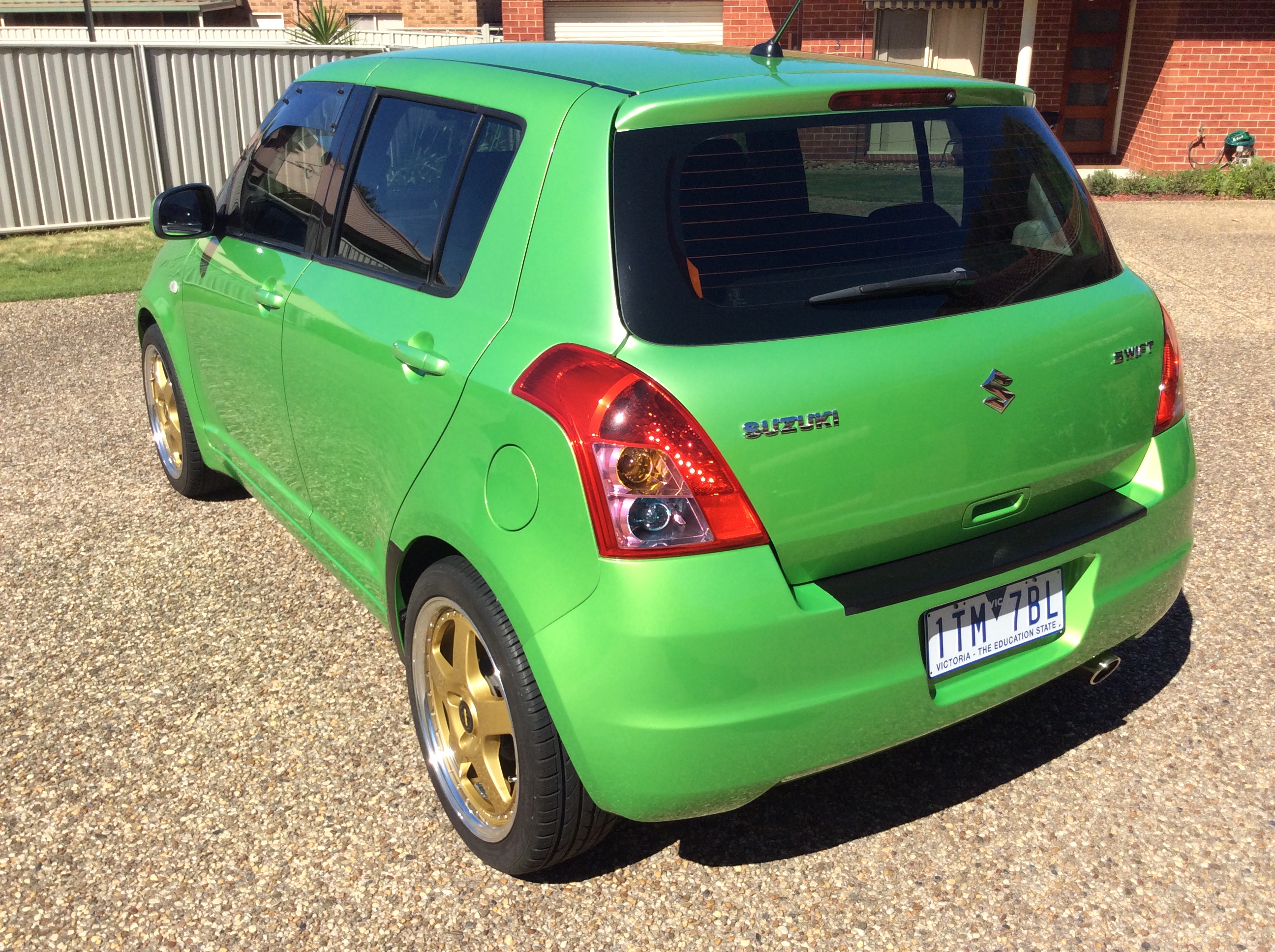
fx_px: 1177
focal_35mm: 32
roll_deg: +3.1
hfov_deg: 56.9
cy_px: 476
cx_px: 638
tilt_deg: -22.3
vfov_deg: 44.1
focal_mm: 3.3
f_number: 2.4
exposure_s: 1/1590
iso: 32
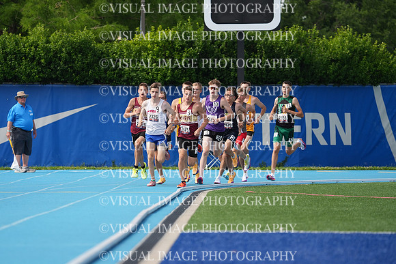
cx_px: 198
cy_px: 132
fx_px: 3301
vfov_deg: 4.6
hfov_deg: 6.9
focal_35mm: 300
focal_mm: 300
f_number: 6.3
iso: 500
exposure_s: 1/1000
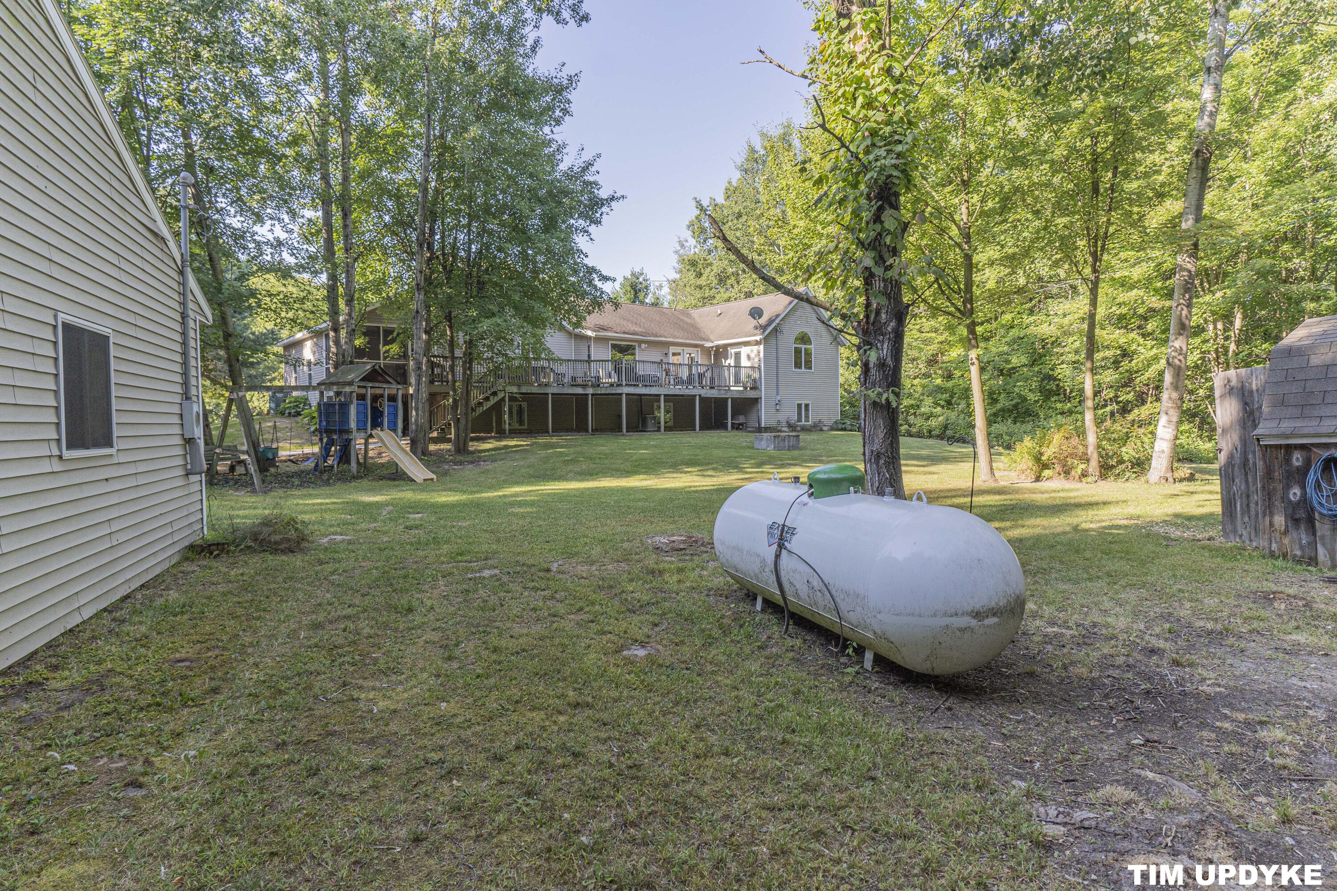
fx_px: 743
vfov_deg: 61.9
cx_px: 668
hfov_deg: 84.0
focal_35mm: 20
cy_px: 446
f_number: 4.5
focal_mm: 20
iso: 400
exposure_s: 1/800
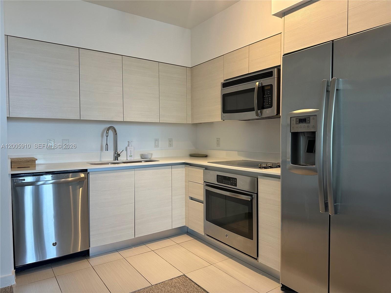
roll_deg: +0.5
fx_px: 271
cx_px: 196
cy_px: 146
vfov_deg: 56.8
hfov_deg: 71.6
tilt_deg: -2.4
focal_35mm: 24
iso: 200
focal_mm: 6.86
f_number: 1.78
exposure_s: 1/120
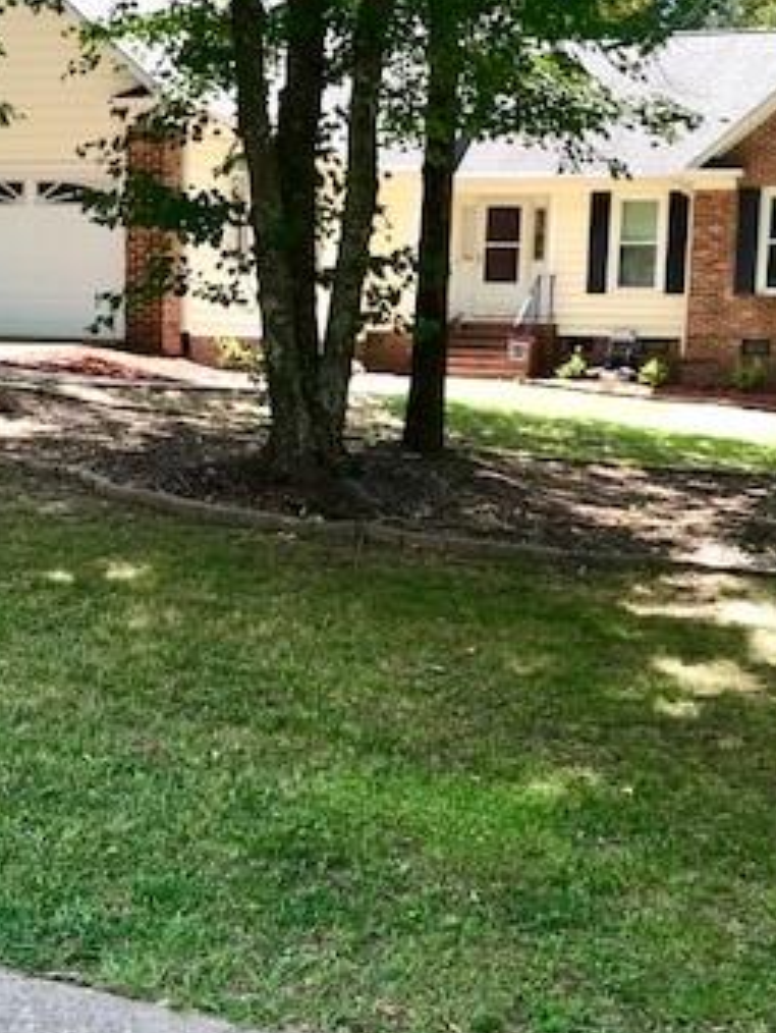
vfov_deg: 36.1
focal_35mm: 53
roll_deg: -1.1
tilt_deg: -5.3
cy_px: 544
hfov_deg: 27.6
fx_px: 1582
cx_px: 376
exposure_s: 1/196
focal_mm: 3.99
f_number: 1.8
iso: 20
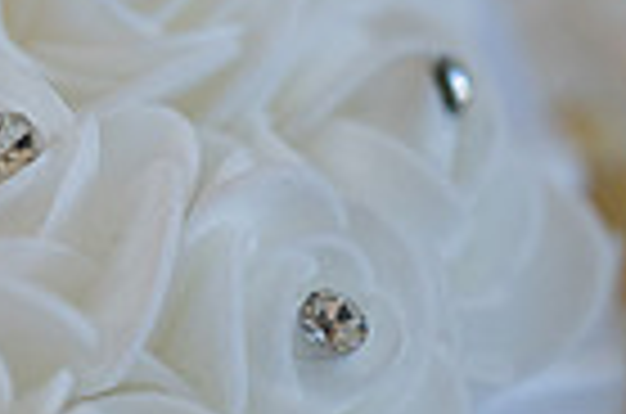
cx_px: -558
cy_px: -277
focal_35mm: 293
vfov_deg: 4.6
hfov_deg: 6.8
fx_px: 5083
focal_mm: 70
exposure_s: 1/125
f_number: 3.2
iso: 800
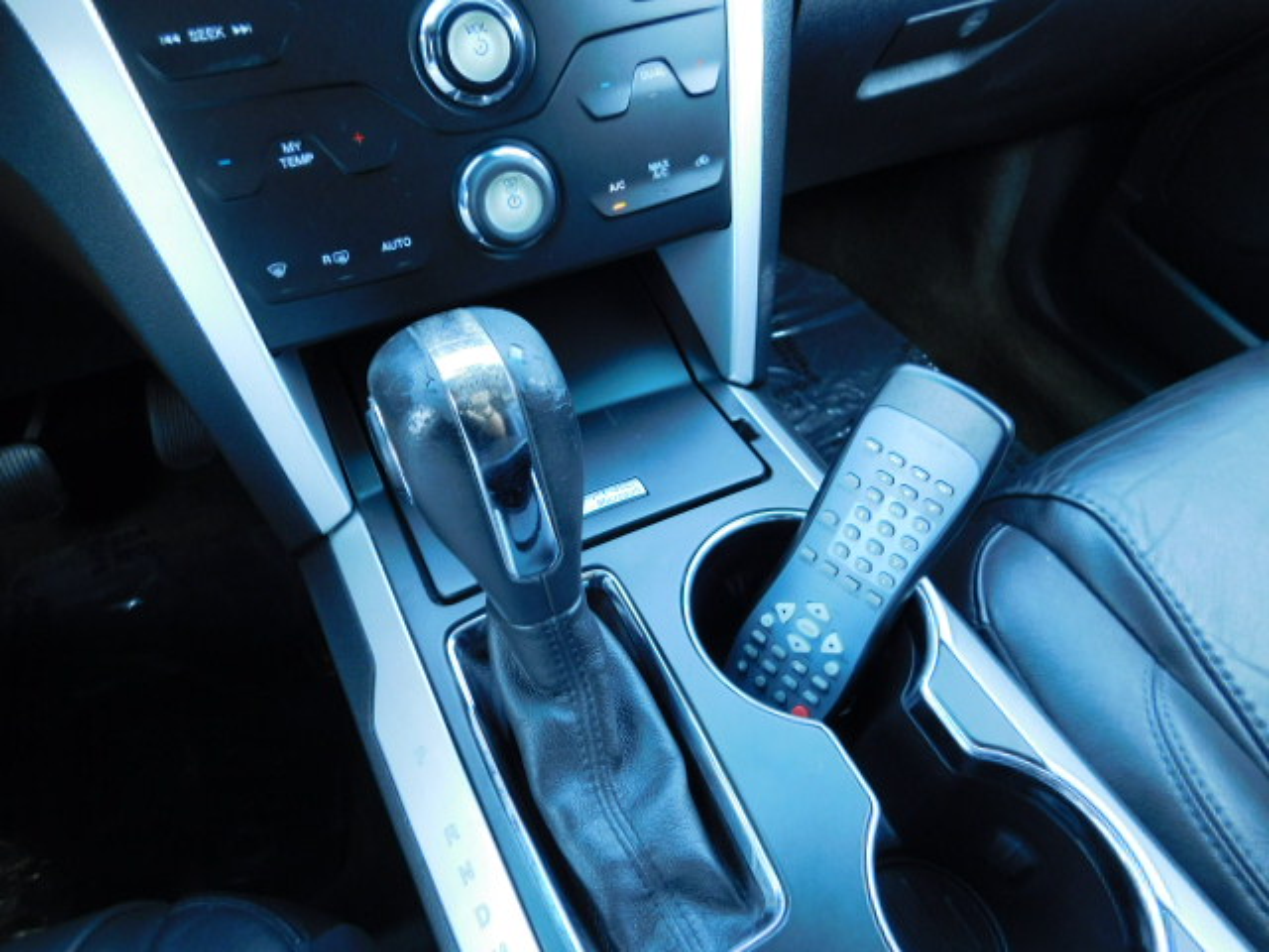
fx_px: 843
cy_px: 476
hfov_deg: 73.9
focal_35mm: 23
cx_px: 634
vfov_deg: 58.9
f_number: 3
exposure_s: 1/30
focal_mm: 4
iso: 180
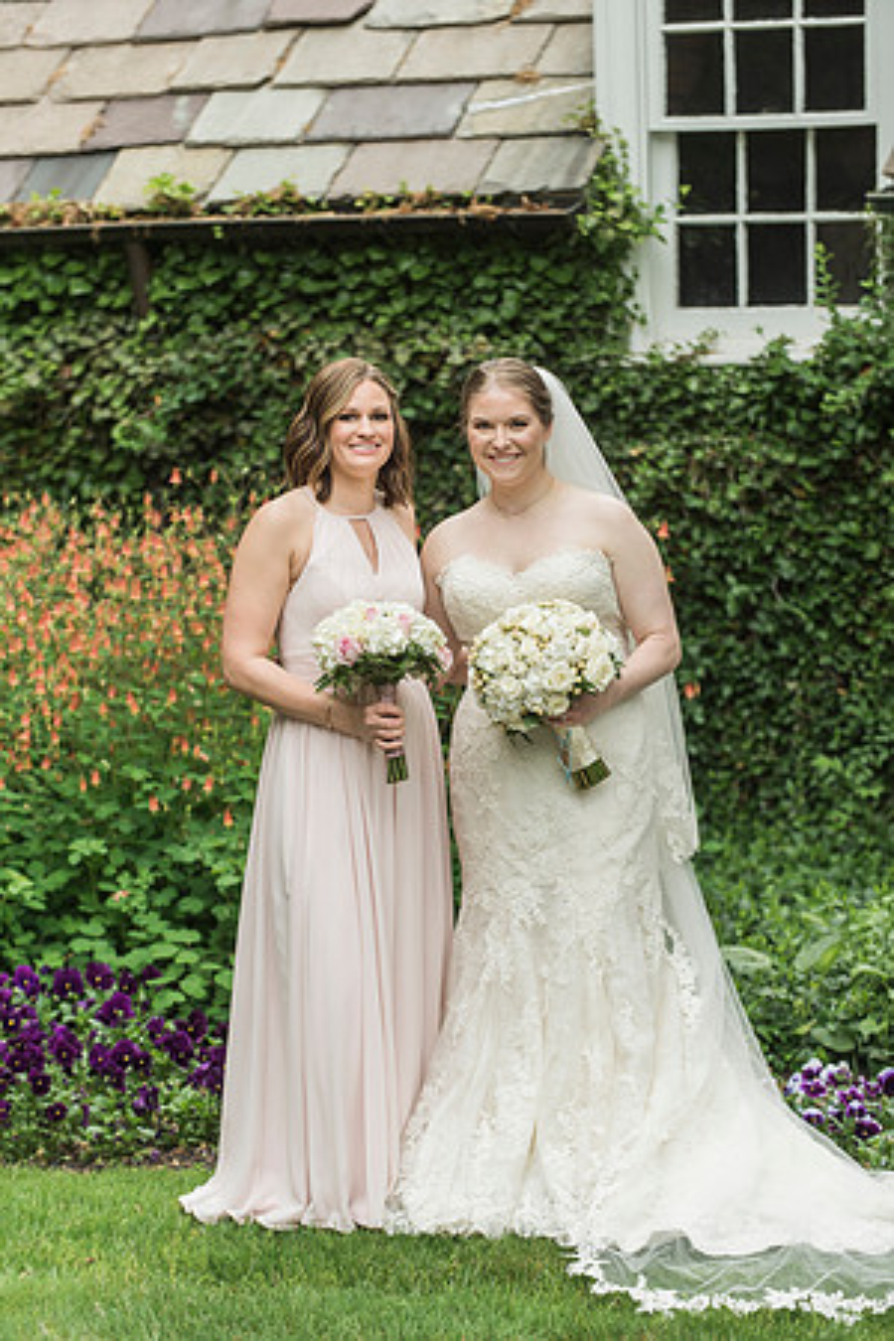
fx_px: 4842
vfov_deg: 15.8
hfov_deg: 10.5
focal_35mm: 130
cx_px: 447
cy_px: 670
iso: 500
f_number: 4
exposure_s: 1/500
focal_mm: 130
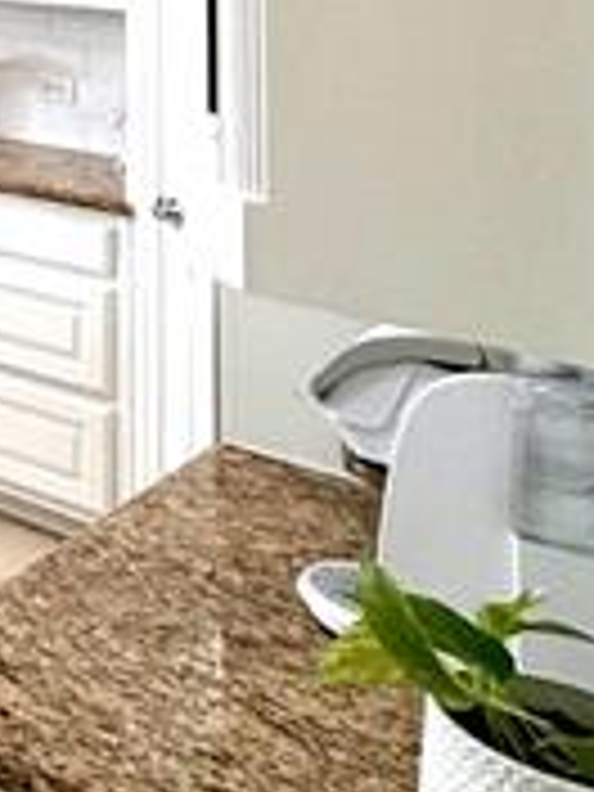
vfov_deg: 27.5
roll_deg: -1.8
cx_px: -648
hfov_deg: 16.8
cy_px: -180
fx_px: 1396
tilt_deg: +3.4
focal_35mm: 61
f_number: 2.2
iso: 320
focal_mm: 2.22
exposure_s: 1/120
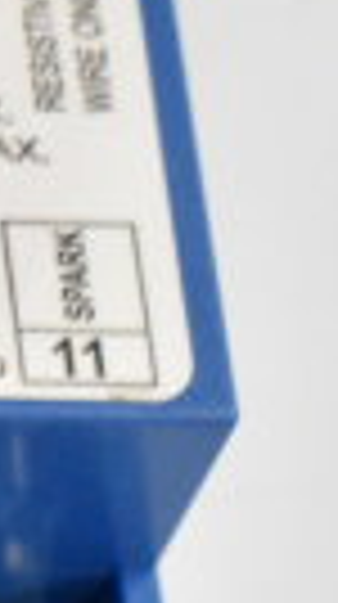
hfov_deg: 4.3
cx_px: -766
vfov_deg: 7.9
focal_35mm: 272
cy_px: 380
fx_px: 4350
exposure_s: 1/60
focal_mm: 38
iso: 4000
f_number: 4.8
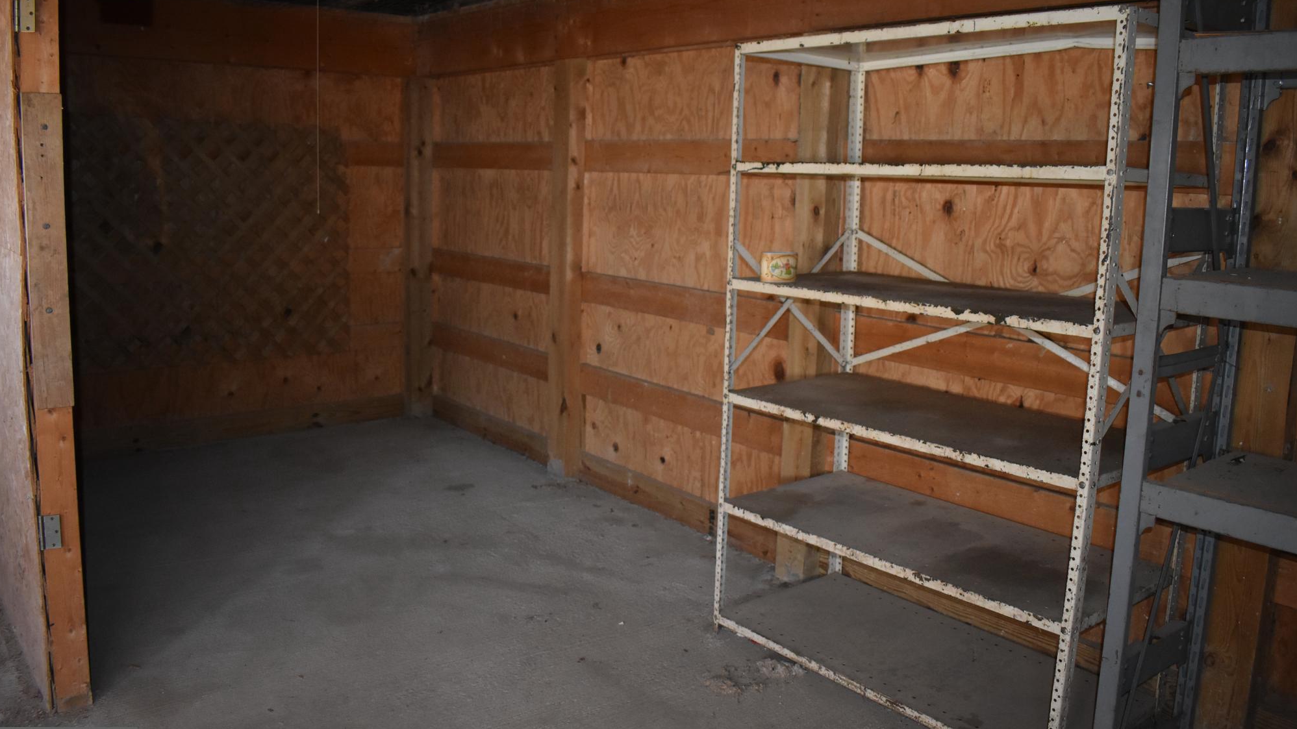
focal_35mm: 29
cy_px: 331
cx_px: 659
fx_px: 997
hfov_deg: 66.1
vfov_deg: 40.1
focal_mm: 18
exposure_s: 1/60
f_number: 3.5
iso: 1600
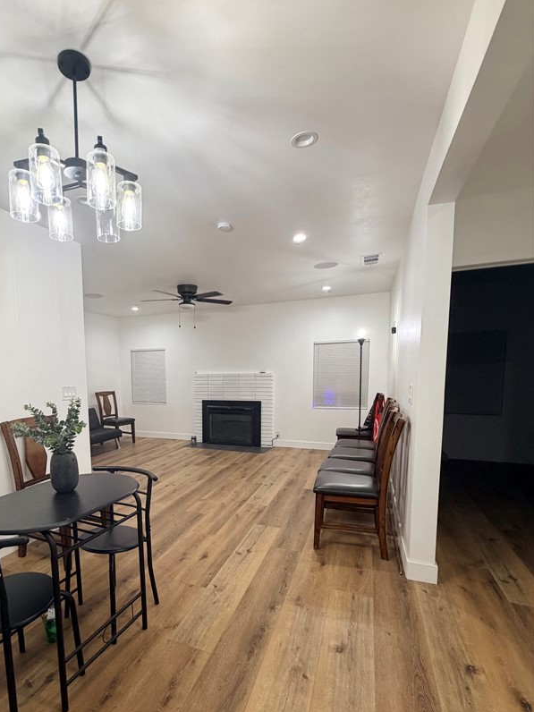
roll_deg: +0.6
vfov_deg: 87.0
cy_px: 414
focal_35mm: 18
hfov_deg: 70.2
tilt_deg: -5.5
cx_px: 192
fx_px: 370
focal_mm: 2.22
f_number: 2.2
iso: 320
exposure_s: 1/120
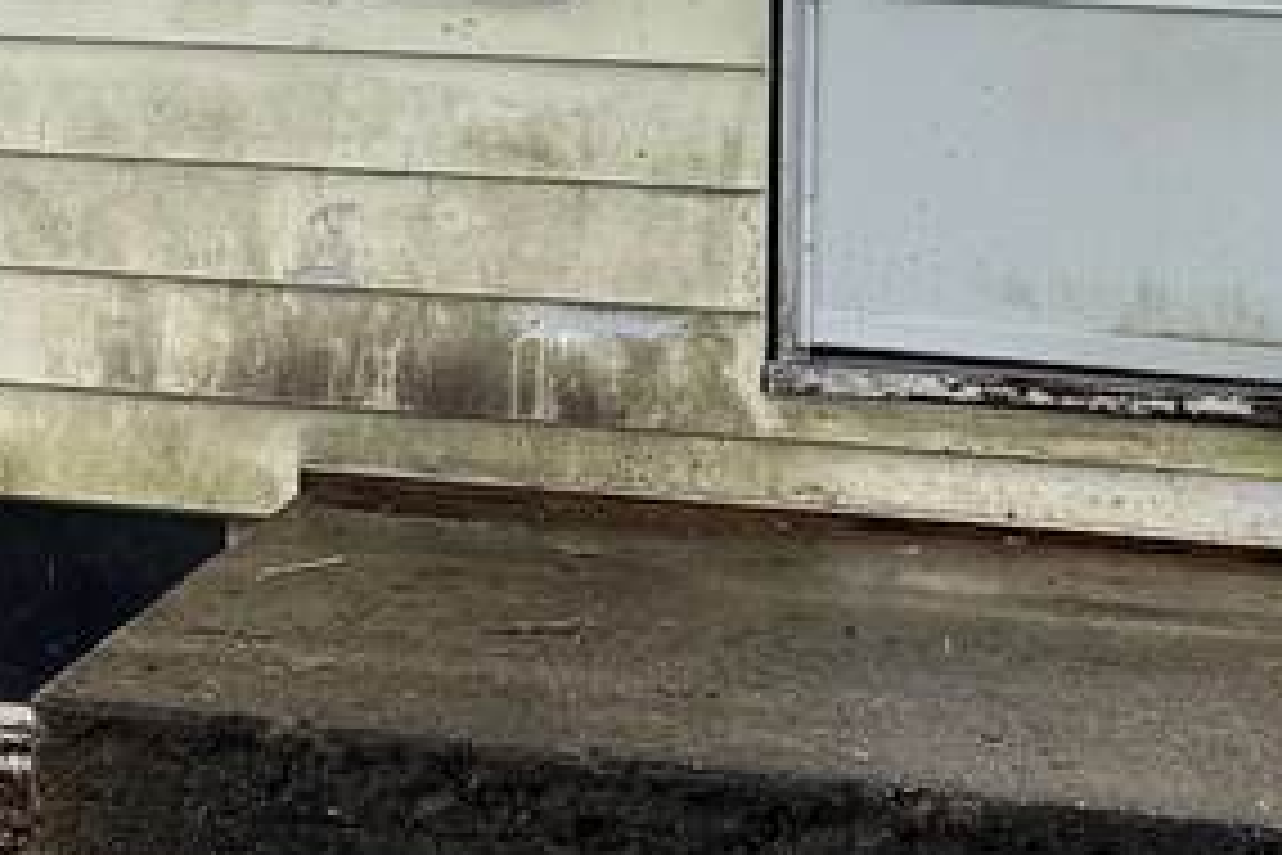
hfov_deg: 17.6
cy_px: -310
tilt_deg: +1.1
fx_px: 3988
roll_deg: -1.5
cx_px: -175
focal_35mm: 112
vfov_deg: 11.8
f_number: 1.78
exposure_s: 1/430
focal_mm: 6.76
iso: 80
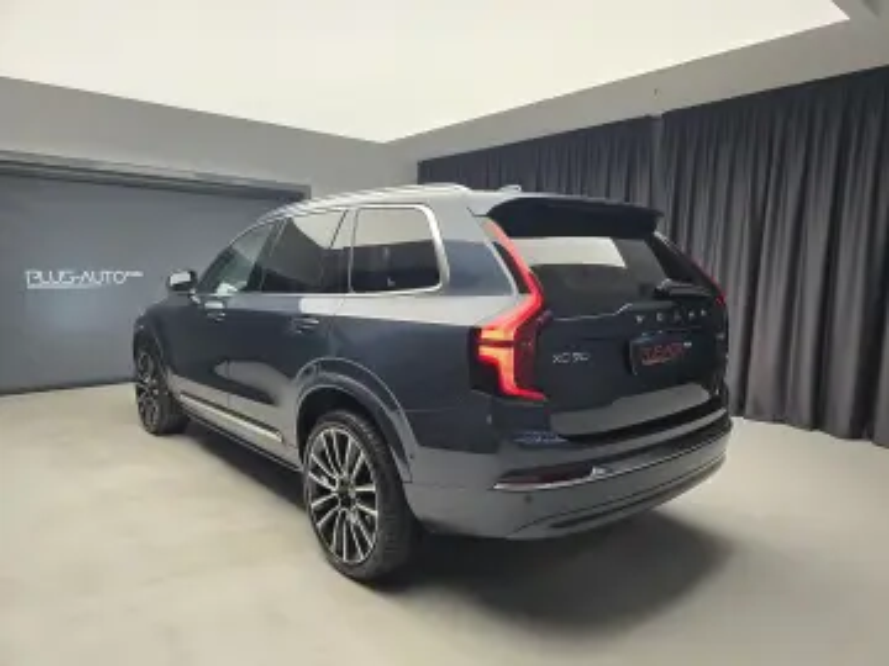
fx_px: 591
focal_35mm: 23
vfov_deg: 58.9
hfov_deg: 73.9
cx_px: 444
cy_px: 333
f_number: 1.7
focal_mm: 6.3
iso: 160
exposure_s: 1/180
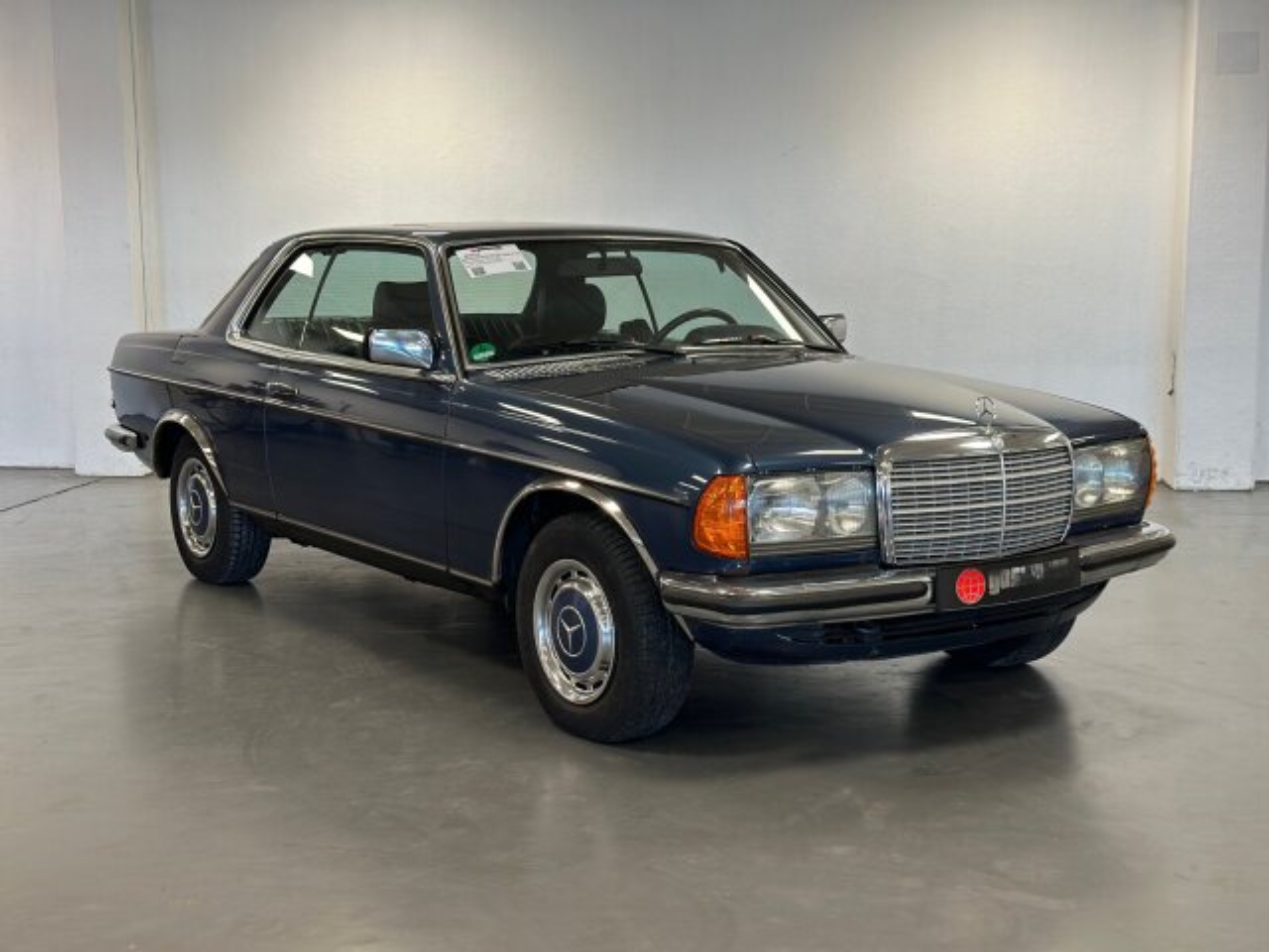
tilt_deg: -8.0
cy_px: 476
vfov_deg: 30.3
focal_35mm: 48
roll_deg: +0.2
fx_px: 1760
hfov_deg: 39.7
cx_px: 634
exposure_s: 1/77
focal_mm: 6.86
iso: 125
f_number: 1.78
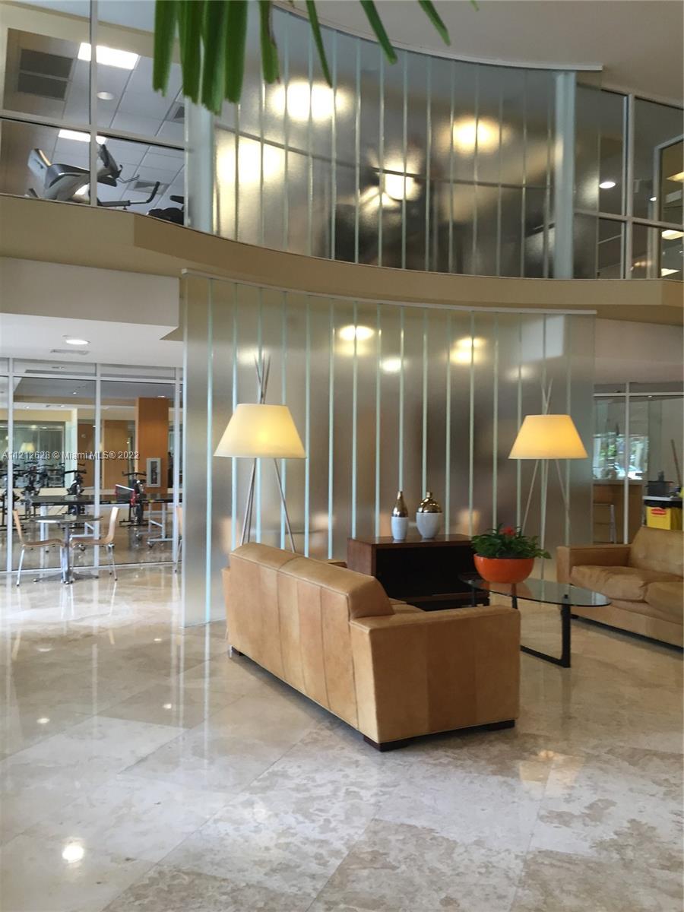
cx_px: 342
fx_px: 764
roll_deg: -1.0
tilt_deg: -1.0
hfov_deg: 48.2
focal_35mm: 29
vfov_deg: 61.7
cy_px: 456
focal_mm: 4.15
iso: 80
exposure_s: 1/30
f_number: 2.2
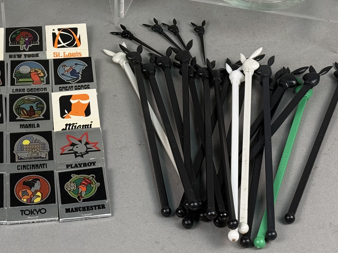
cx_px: 100
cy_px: 6
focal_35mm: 102
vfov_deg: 14.3
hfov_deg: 19.2
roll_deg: +1.1
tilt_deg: -34.4
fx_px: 996
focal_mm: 6.76
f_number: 1.78
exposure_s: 1/120
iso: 80
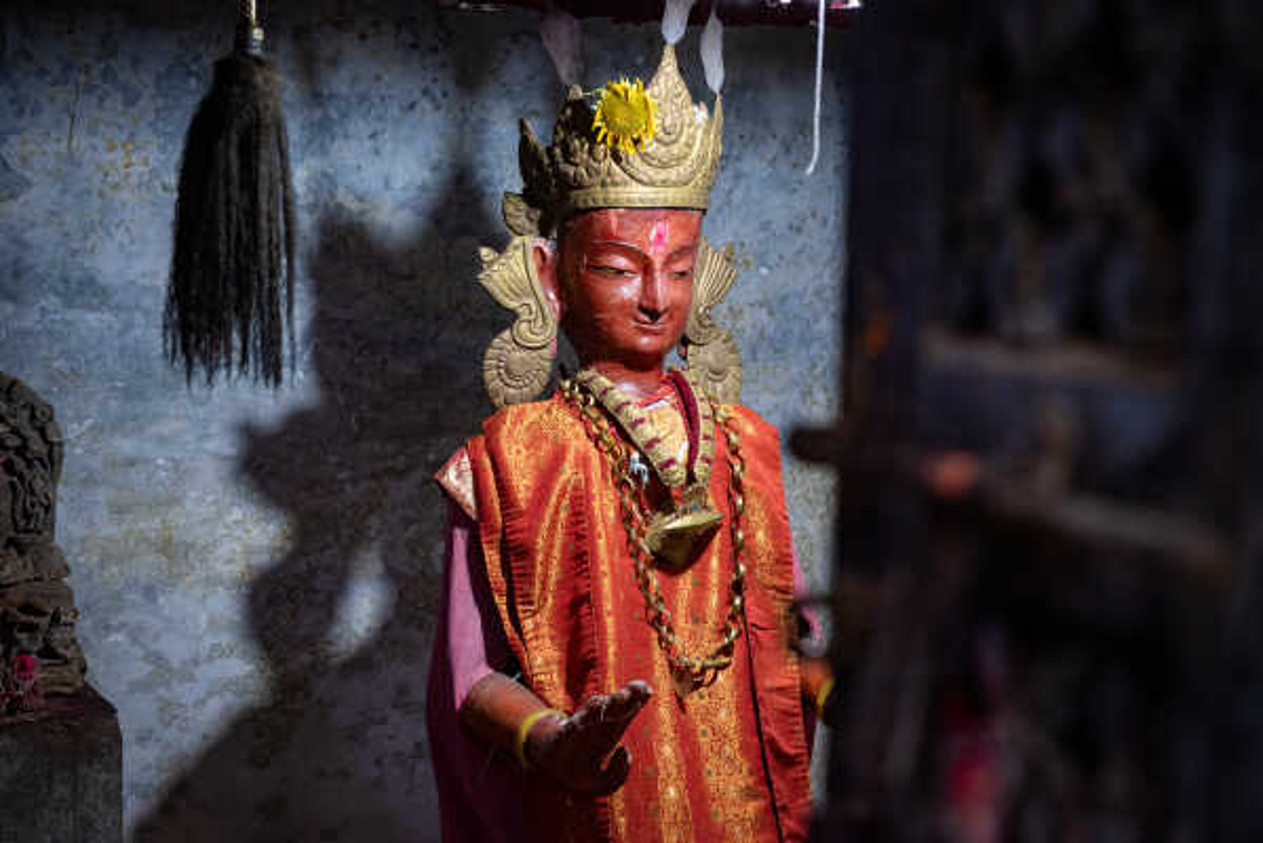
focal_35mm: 55
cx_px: 632
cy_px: 422
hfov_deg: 36.2
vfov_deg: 24.6
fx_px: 1930
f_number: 3.5
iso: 2000
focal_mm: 55
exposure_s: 1/80
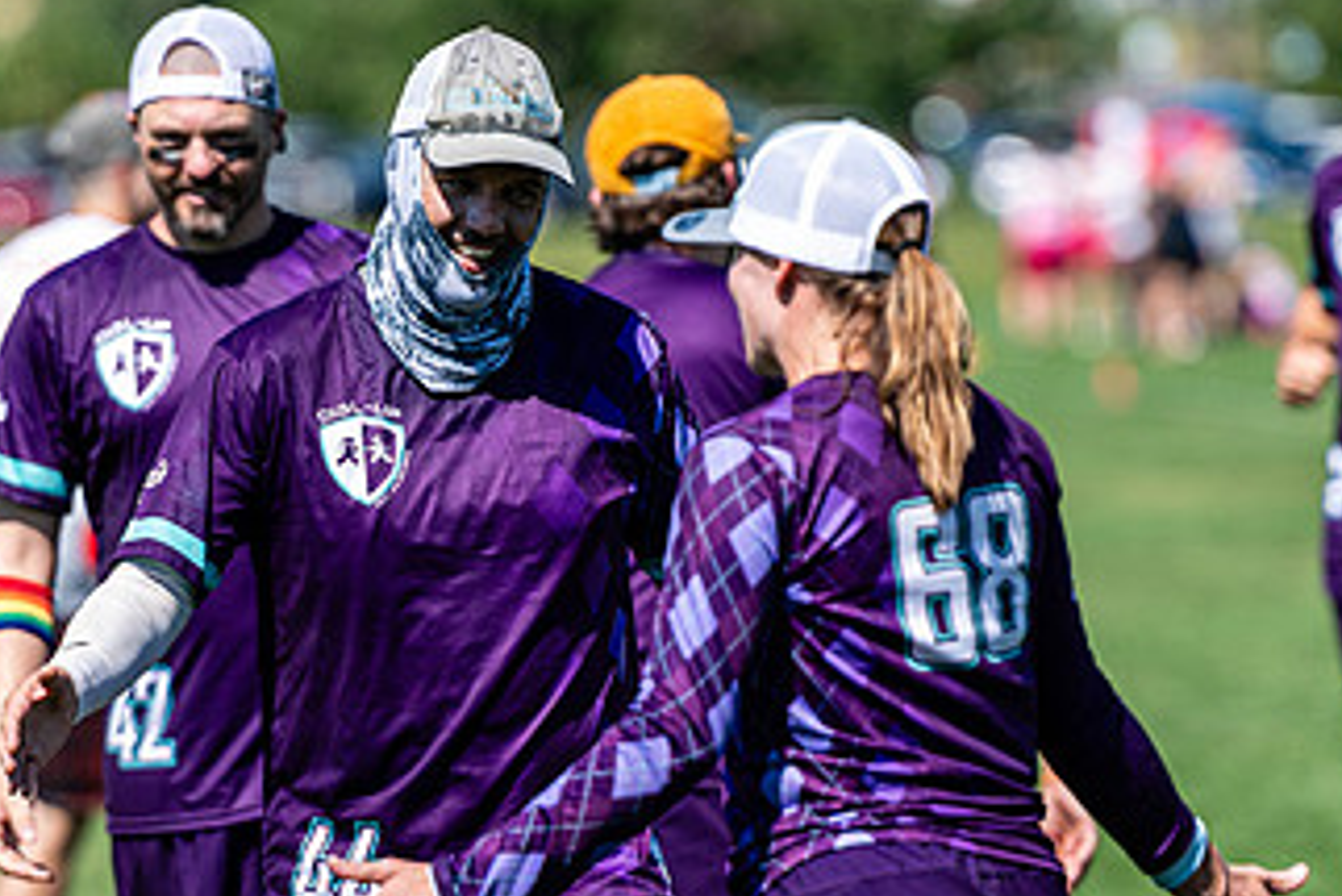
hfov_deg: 3.8
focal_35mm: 541
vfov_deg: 2.5
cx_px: 613
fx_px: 20175
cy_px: 581
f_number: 3.2
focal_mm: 200
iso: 100
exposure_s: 1/1250
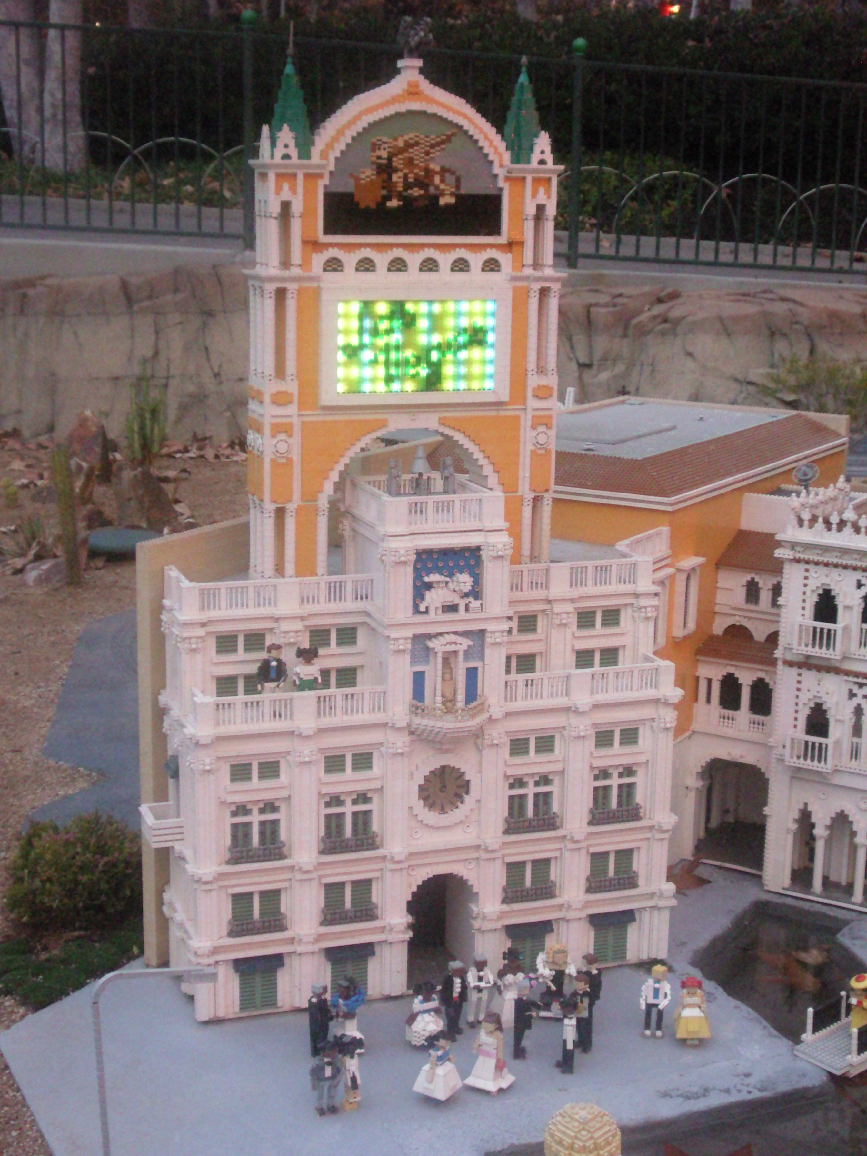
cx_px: 434
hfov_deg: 26.1
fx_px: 1870
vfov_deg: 34.3
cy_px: 578
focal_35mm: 56
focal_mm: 9.4
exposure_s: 1/60
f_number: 3.8
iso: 800
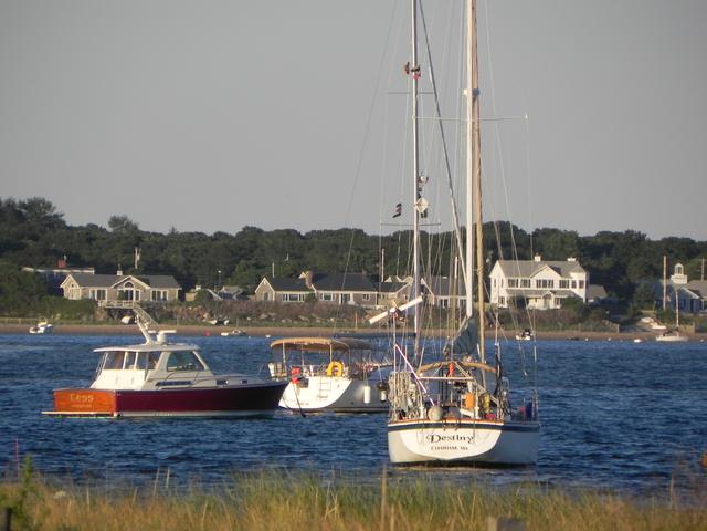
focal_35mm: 678
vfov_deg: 2.2
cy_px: 266
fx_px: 13848
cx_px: 354
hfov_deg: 2.9
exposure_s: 1/345
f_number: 6.3
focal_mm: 120
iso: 160
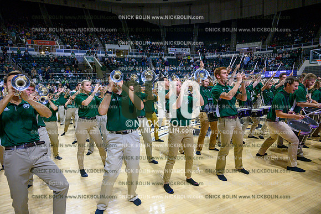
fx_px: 214
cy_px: 107
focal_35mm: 24
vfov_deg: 53.2
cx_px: 160
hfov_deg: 73.7
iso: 3200
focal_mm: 24
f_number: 4.5
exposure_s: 1/800
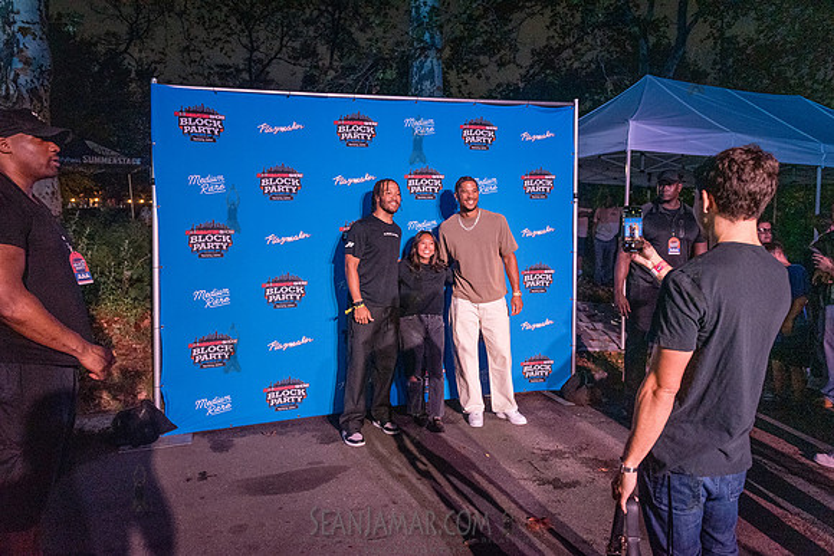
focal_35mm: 24
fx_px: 556
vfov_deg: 53.2
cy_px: 278
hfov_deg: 73.7
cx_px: 417
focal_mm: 24
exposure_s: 1/200
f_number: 3.5
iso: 5000
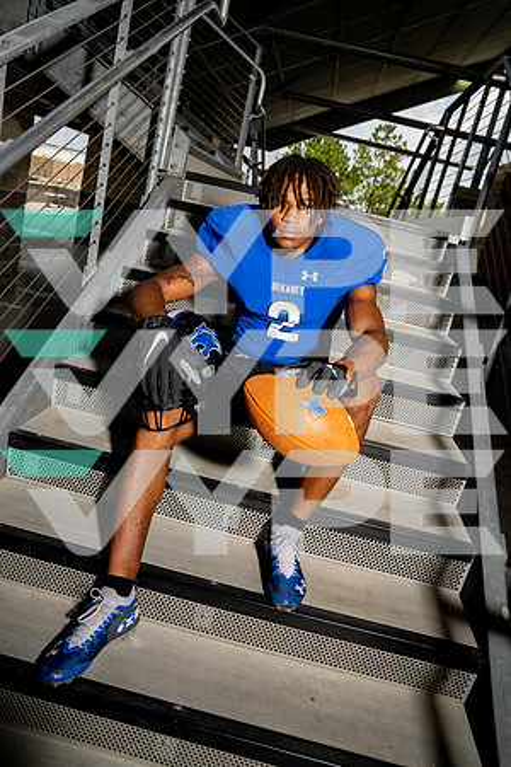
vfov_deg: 67.4
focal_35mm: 27
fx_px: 575
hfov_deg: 47.9
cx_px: 256
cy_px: 384
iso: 100
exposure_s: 1/250
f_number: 8
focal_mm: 27
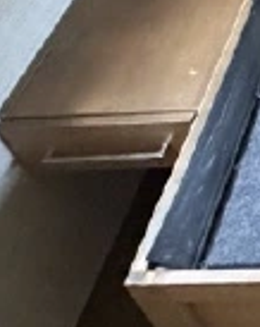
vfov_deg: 22.4
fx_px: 772
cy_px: -41
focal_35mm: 80
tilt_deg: -40.0
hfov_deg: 14.9
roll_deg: +0.1
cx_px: 551
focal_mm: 2.22
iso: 1250
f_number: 2.2
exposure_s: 1/53
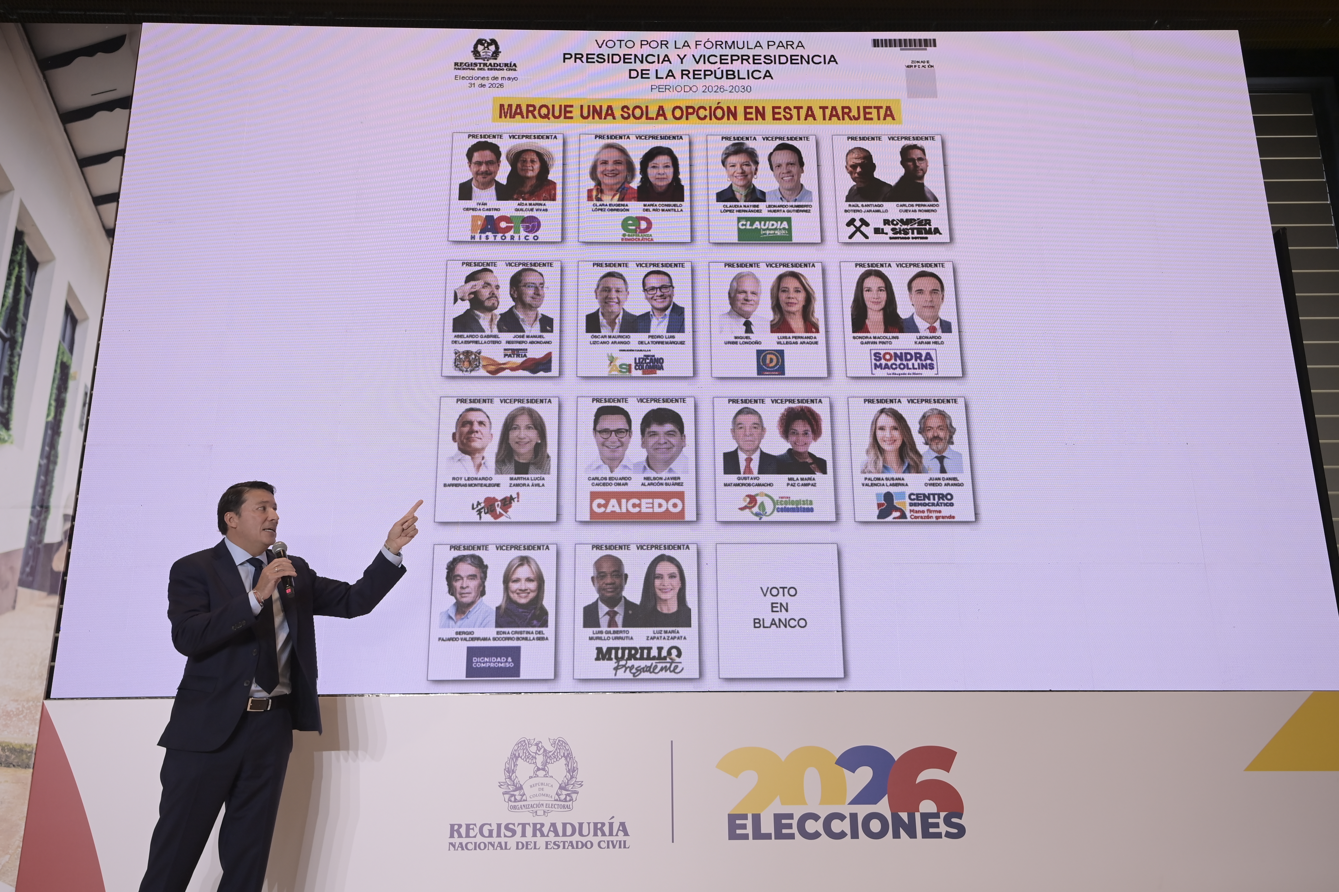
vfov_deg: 41.1
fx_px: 1190
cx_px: 670
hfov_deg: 58.7
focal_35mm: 32
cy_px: 446
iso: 1000
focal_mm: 32
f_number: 5.6
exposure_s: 1/125
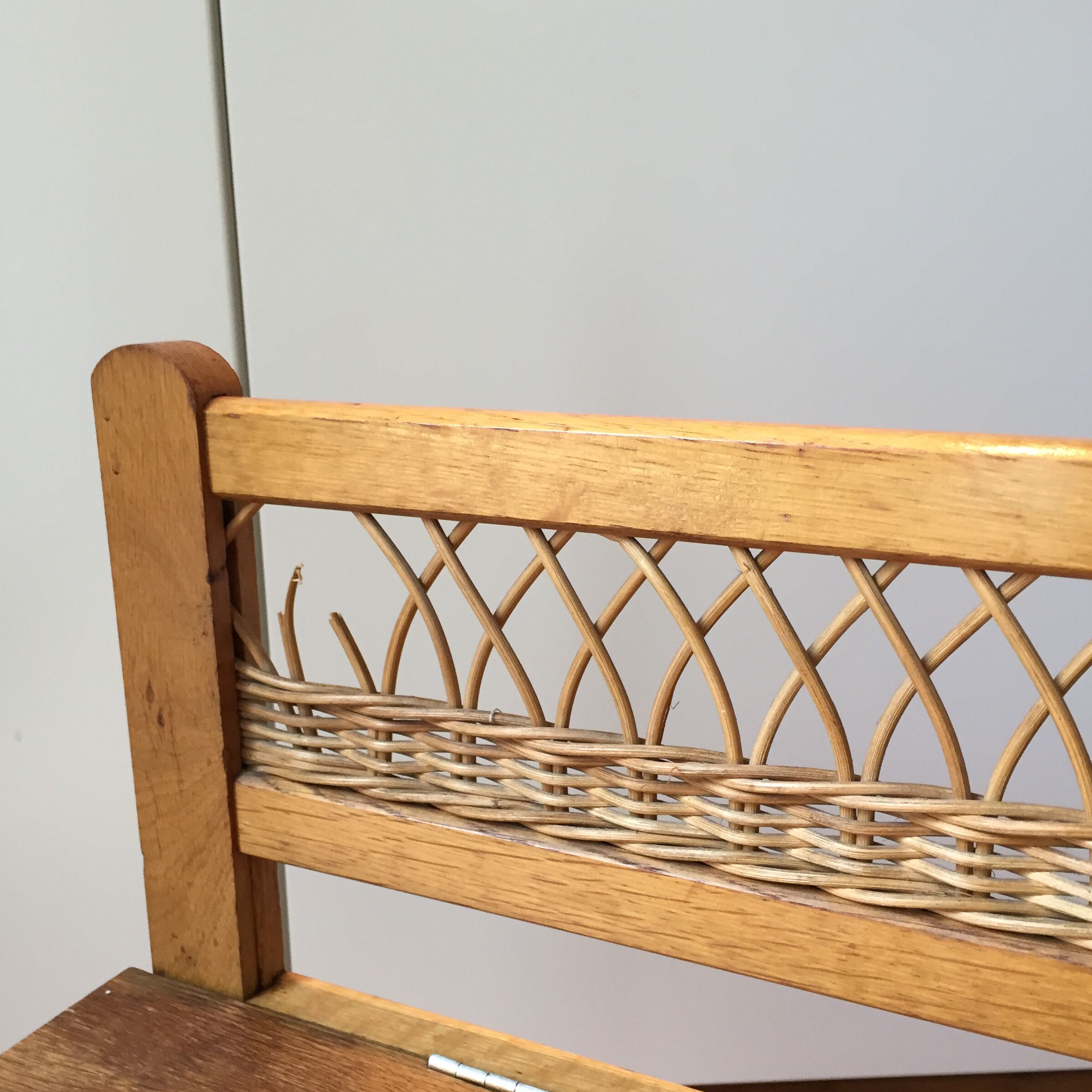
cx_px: 544
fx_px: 1249
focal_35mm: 35
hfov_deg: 47.2
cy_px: 649
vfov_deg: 47.0
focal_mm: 4.15
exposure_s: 1/33
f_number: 2.2
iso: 50
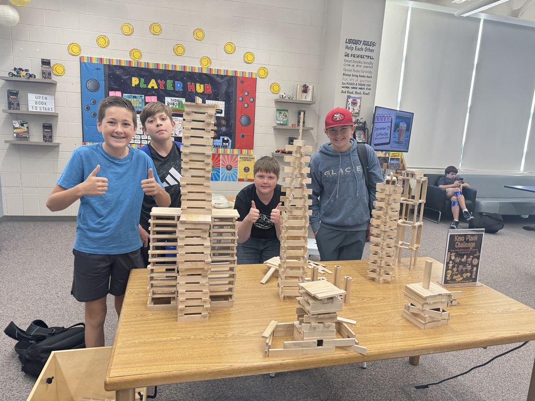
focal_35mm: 24
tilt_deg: -11.6
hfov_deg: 71.6
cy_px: 200
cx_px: 268
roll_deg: -3.5
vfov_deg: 56.8
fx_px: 371
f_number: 1.78
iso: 160
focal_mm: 6.76
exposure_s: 1/60
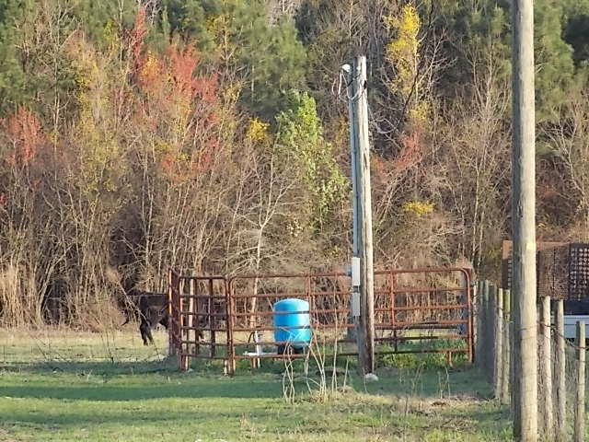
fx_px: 4407
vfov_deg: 5.7
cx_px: 294
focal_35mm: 259
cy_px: 221
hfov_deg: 7.6
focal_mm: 46
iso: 80
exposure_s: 1/60
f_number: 5.7
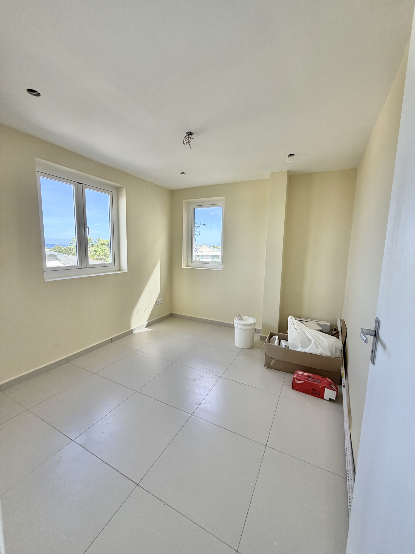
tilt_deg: -7.8
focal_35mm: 14
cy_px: 277
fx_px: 224
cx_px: 208
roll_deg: -1.1
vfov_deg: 102.1
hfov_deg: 85.7
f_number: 2.2
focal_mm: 2.22
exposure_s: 1/121
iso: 125
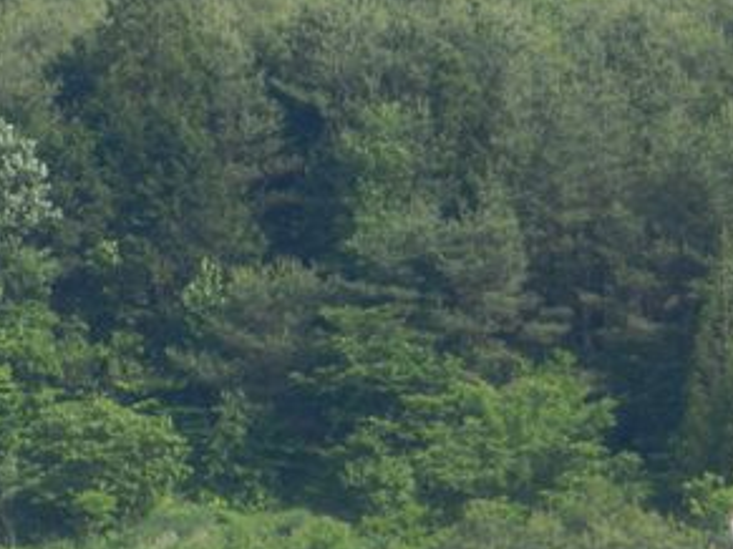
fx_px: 18923
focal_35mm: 894
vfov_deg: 1.7
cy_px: 553
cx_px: 340
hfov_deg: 2.2
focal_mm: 66.1
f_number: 5.6
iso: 160
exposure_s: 1/500
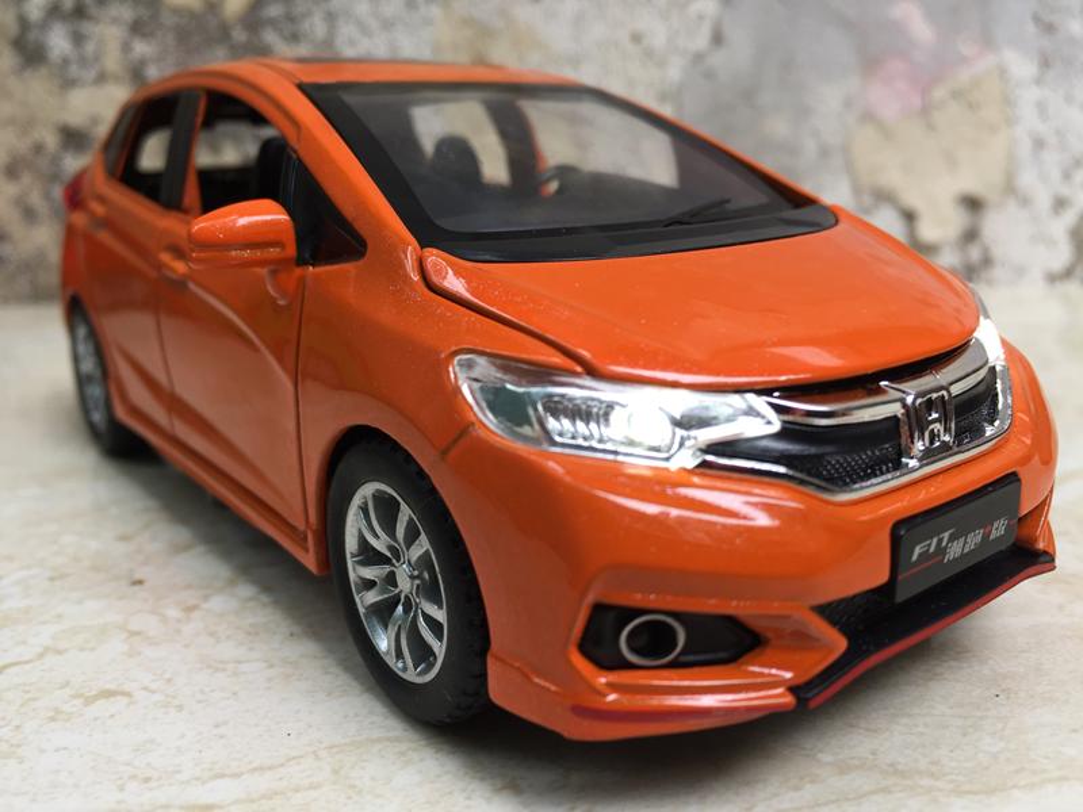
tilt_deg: -15.2
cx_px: 542
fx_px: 907
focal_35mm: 29
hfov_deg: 61.7
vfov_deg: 48.2
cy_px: 406
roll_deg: +0.5
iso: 32
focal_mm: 4.15
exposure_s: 1/50
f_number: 2.2
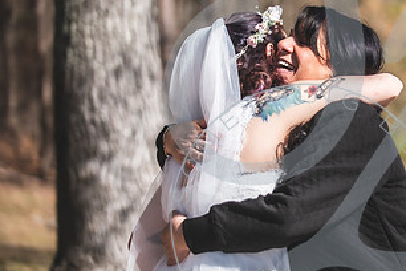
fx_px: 1838
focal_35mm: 163
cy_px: 108
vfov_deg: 8.4
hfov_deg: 12.5
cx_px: 373
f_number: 2.8
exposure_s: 1/2500
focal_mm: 86
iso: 100
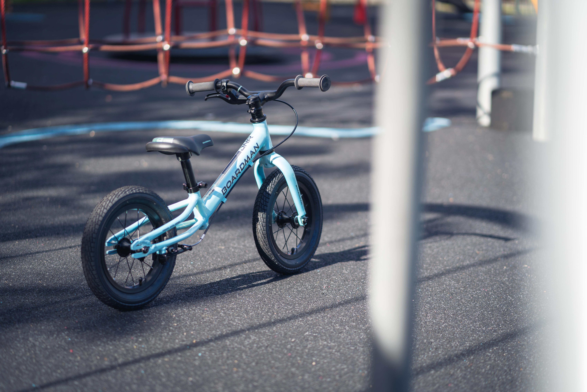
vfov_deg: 16.1
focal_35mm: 85
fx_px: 1386
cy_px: 196
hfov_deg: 23.9
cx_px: 294
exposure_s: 1/1250
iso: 100
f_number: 2
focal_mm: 85
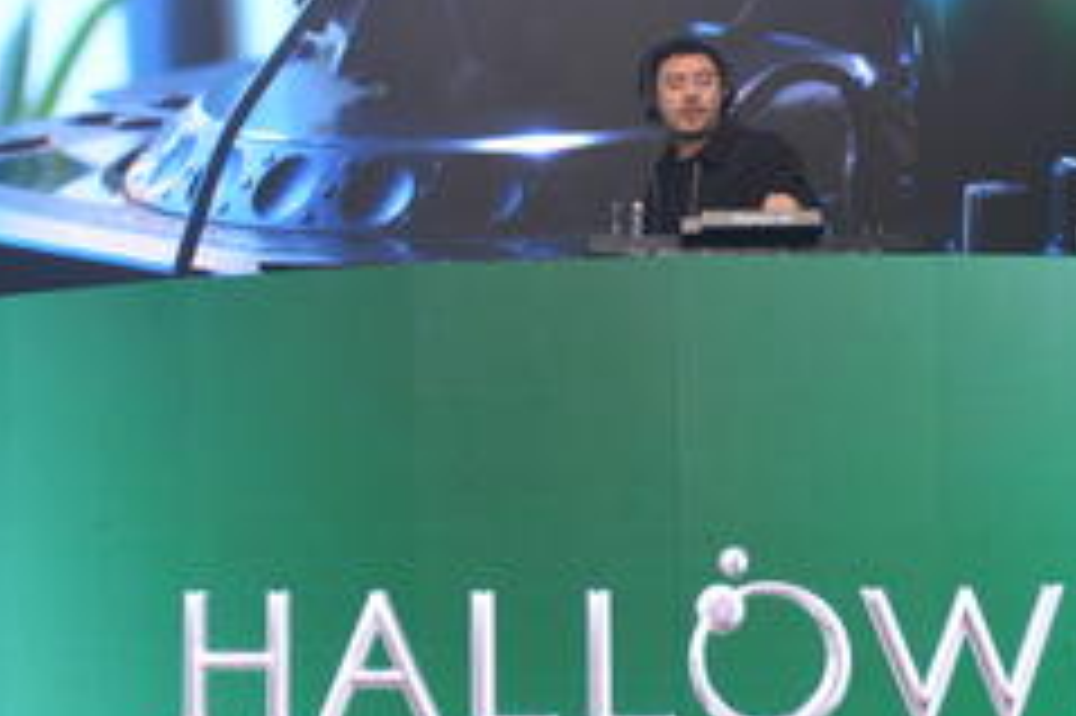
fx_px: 2061
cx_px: 603
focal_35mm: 69
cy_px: 369
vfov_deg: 19.7
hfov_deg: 29.2
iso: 400
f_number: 4
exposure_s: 1/60
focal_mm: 22
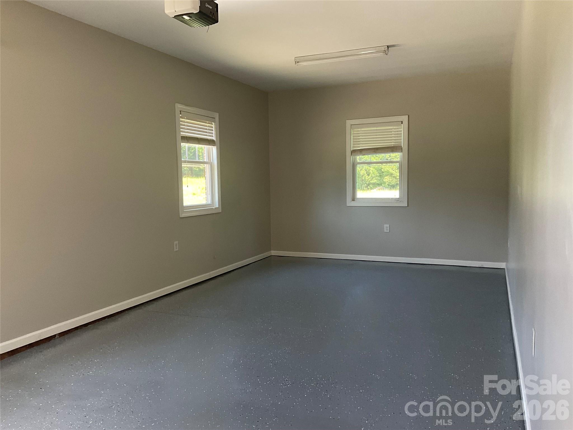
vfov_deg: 48.2
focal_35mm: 29
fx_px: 480
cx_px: 286
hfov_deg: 61.7
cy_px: 215
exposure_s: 1/60
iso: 80
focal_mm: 3
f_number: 1.8
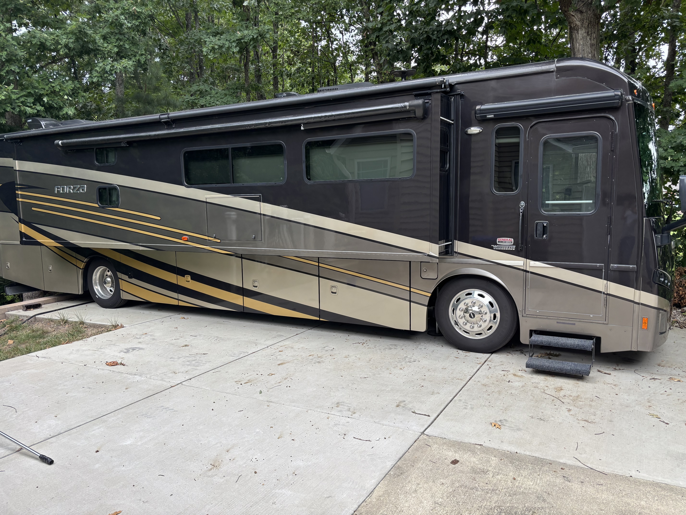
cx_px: 343
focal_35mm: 26
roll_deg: +0.4
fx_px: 515
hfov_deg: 67.3
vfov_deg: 53.1
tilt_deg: -6.8
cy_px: 258
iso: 50
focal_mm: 5.96
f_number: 1.6
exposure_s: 1/121
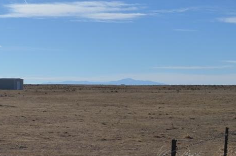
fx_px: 608
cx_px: -103
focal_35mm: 93
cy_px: 89
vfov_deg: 14.6
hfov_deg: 19.5
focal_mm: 18
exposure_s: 1/400
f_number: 10
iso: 100
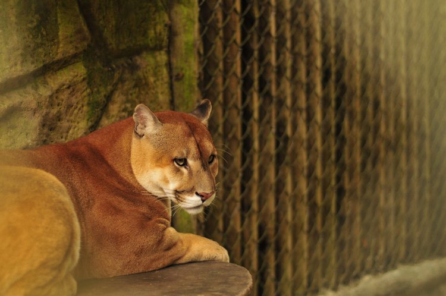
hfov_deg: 27.0
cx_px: 223
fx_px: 928
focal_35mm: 75
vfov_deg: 18.1
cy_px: 148
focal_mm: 50
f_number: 1.8
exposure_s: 1/1000
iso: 400
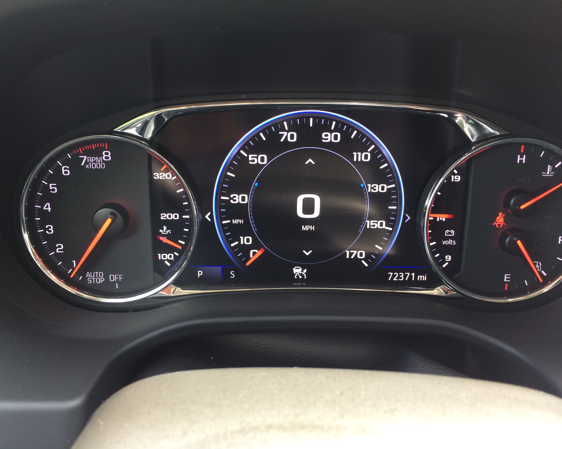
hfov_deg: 57.2
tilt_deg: -26.5
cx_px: 273
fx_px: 516
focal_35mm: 31
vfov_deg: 47.1
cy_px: 222
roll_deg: -2.5
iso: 40
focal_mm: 4.15
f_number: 2.2
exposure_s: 1/30
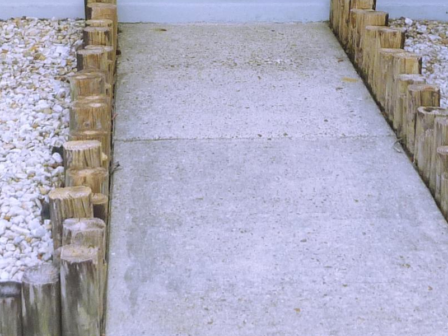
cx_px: 228
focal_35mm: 105
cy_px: -67
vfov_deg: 13.7
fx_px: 1359
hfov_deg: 18.7
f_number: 3.3
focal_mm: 4.9
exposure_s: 1/250
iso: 100
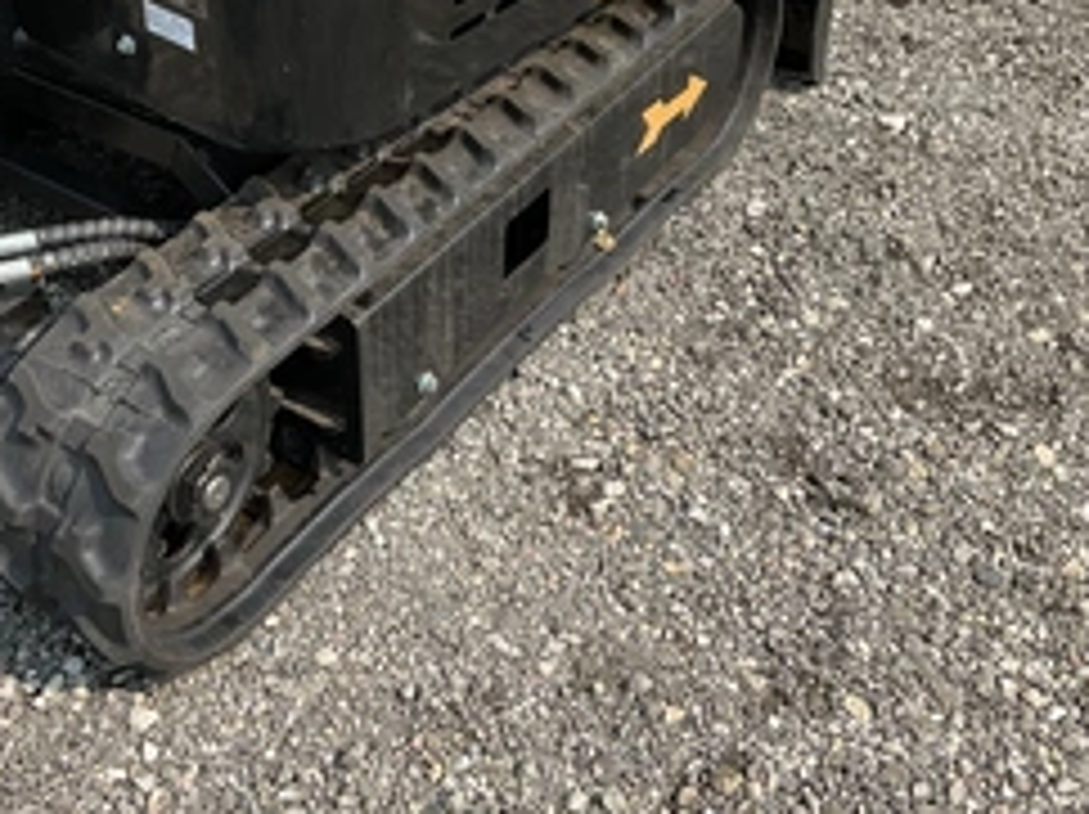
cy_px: 288
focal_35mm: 48
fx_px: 1509
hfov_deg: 39.5
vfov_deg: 30.0
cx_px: 418
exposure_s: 1/978
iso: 25
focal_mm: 3
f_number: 1.8
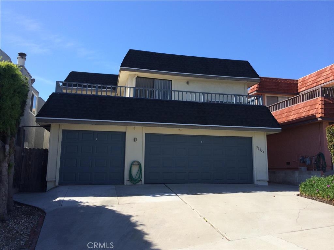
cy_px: 125
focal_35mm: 30
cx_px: 167
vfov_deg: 46.8
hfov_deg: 60.0
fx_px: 289
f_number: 2.2
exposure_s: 1/1282
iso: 40
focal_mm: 4.12
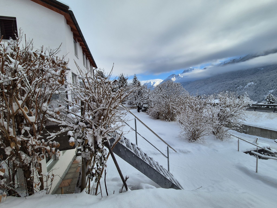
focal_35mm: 13
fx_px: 104
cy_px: 104
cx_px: 138
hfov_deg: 106.2
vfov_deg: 89.9
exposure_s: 1/1860
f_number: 2.2
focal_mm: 2.2
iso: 50
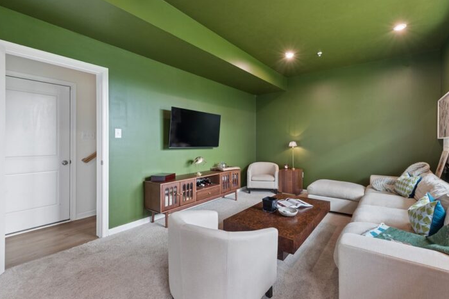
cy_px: 148
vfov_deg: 73.8
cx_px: 248
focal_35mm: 16
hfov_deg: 96.4
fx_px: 200
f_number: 11
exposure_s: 1/1.67
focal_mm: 14
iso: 50
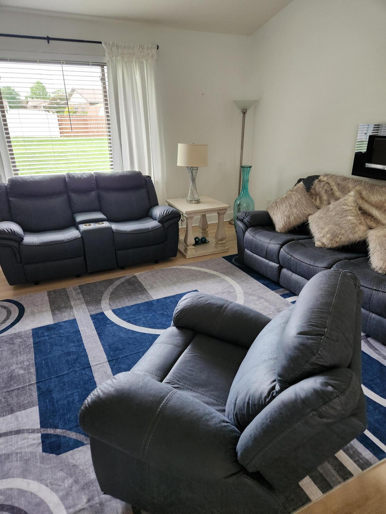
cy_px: 257
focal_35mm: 23
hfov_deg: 58.9
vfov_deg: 73.9
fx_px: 342
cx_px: 193
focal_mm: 5.4
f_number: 1.8
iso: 640
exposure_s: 1/120
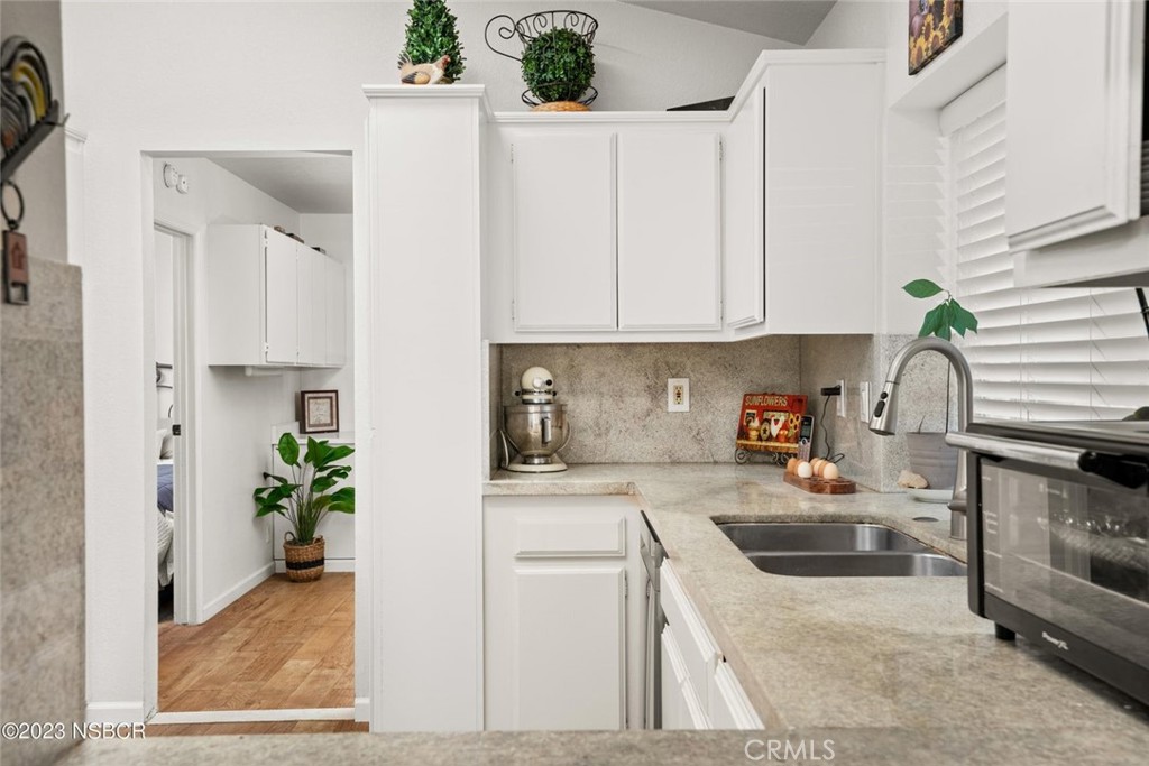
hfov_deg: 57.2
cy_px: 383
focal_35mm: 33
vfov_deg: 40.0
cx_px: 574
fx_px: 1053
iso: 400
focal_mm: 33
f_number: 8
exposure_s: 4
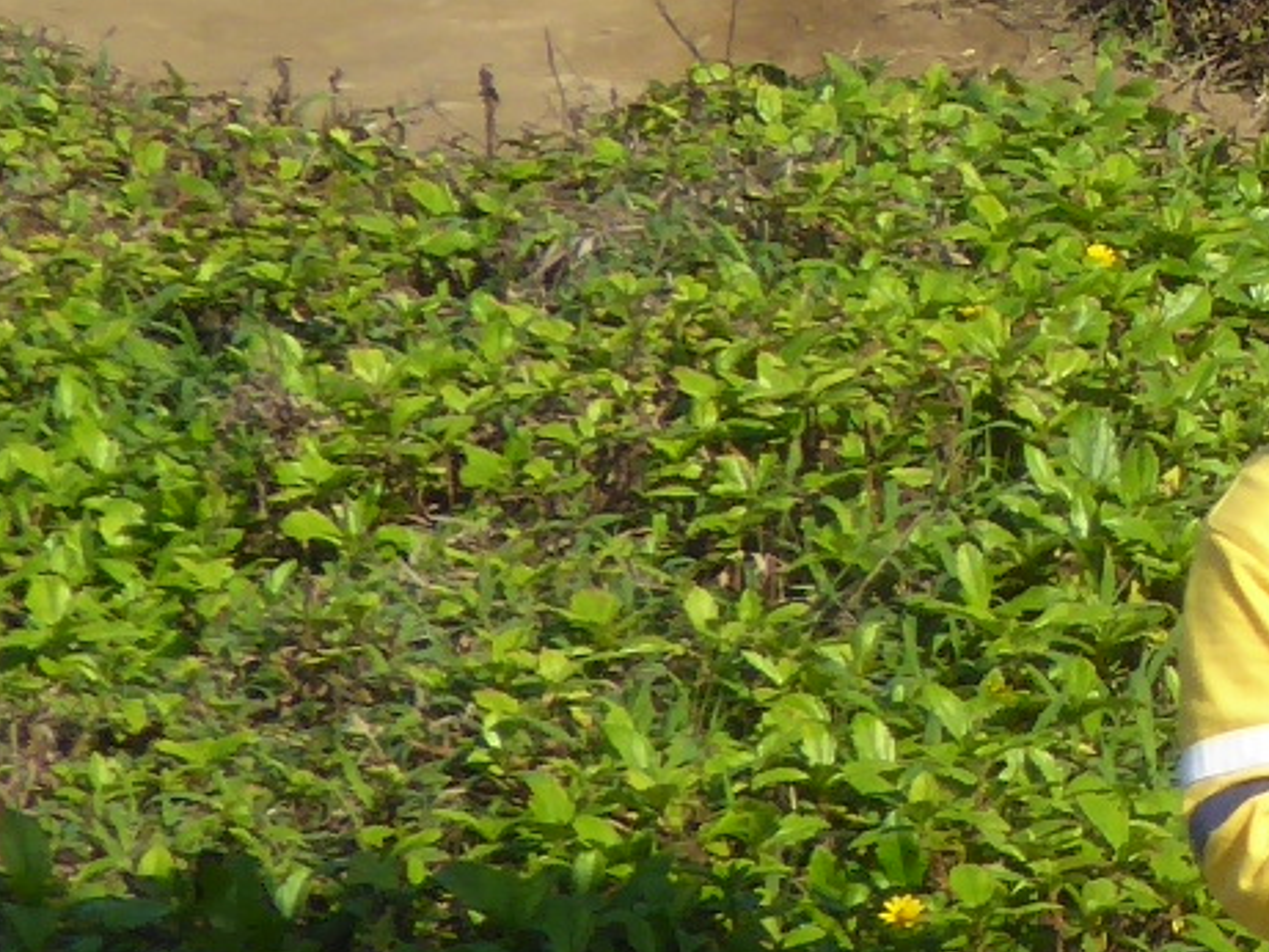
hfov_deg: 5.1
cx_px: 2461
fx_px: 14044
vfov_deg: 3.9
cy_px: -69
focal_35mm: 383
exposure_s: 1/500
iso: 100
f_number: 4.4
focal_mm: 11.7
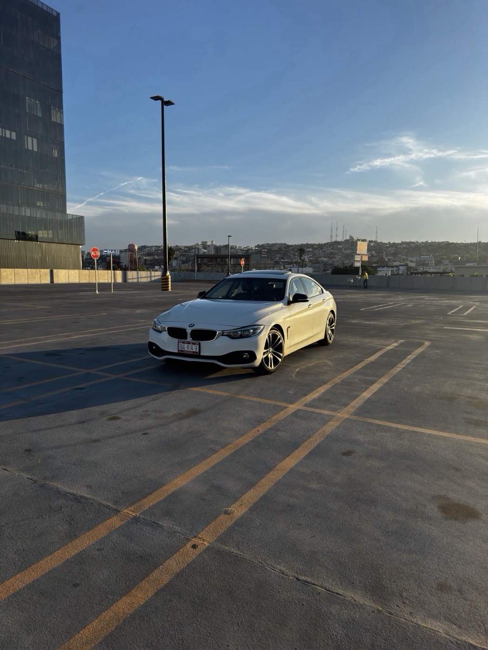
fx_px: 451
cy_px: 325
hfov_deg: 56.8
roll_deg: -0.1
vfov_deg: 71.6
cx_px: 244
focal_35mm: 24
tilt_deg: -5.7
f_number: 1.78
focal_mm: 6.76
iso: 100
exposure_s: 1/6024
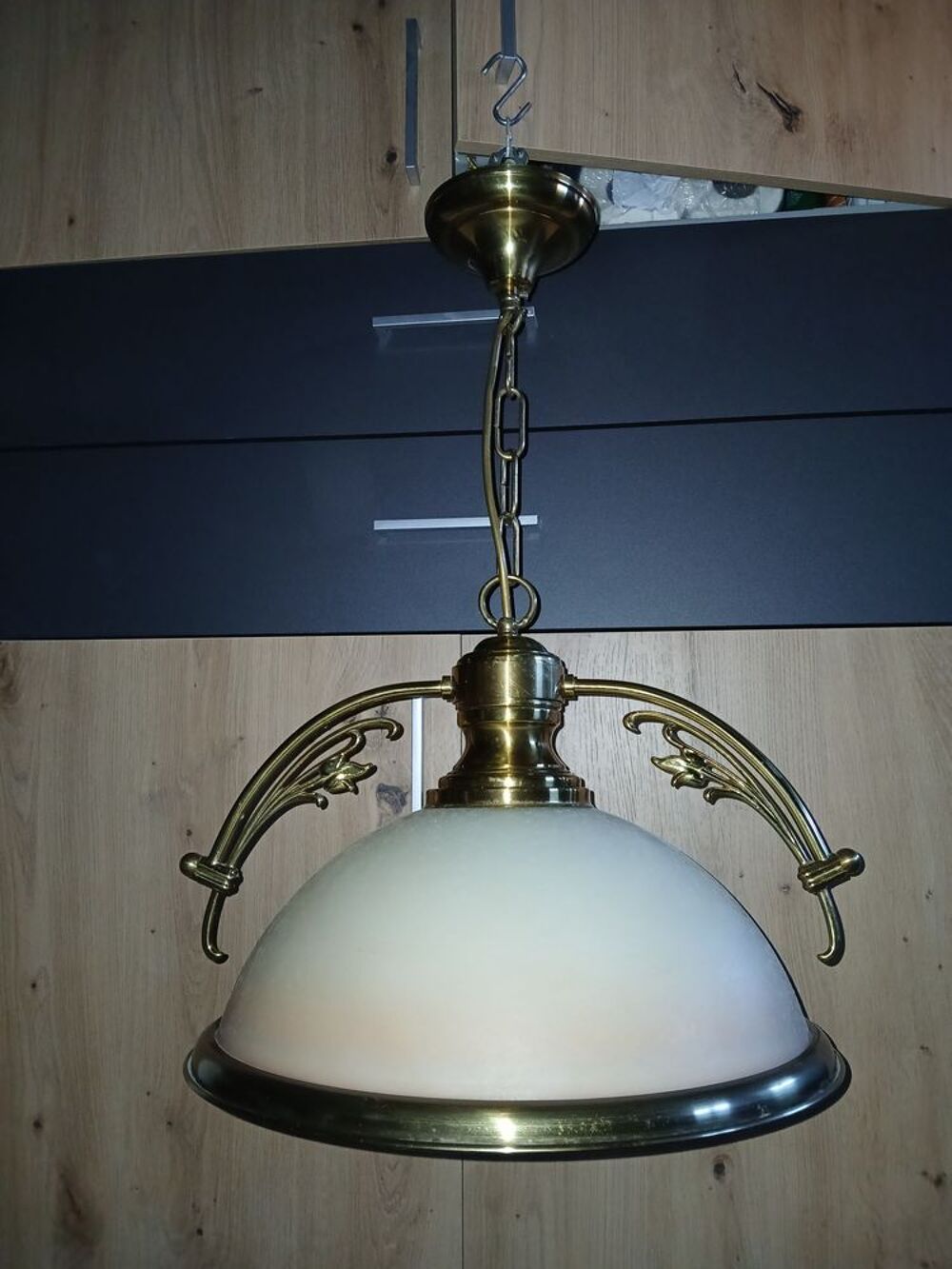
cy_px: 634
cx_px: 476
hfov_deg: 53.1
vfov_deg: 67.3
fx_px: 953
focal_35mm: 26
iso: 250
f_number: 1.8
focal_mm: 3.98
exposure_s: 1/50
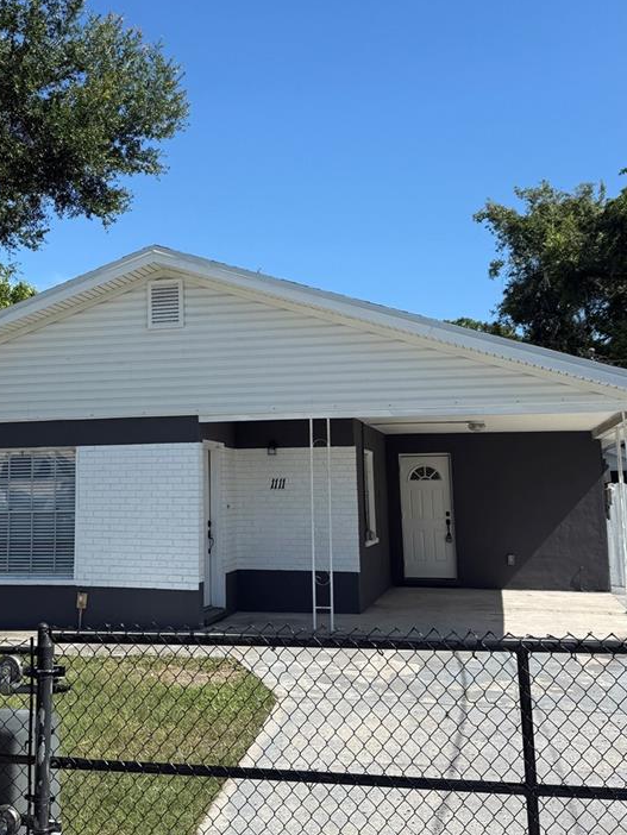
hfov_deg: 35.0
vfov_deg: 45.6
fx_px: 990
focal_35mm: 41
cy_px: 357
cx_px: 239
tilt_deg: +9.0
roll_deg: +0.4
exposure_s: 1/4405
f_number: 1.78
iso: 80
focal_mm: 6.76
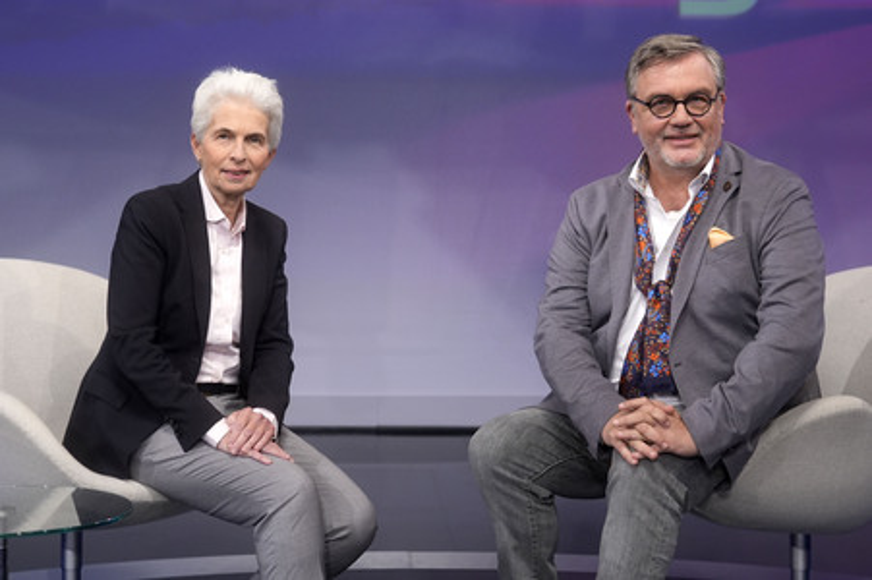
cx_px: 436
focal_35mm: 45
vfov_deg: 29.8
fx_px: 1089
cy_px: 290
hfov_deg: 43.6
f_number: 2.2
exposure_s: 1/250
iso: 640
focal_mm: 30
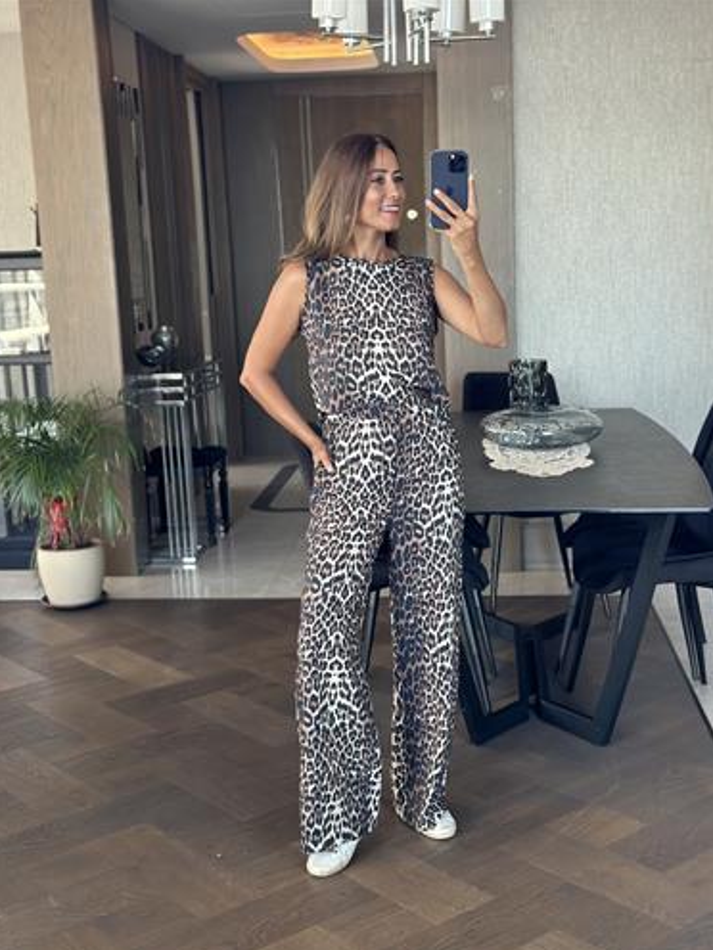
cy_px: 481
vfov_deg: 38.9
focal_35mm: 49
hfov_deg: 29.7
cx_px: 356
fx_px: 1346
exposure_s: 1/60
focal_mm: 6.86
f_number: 1.78
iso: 200
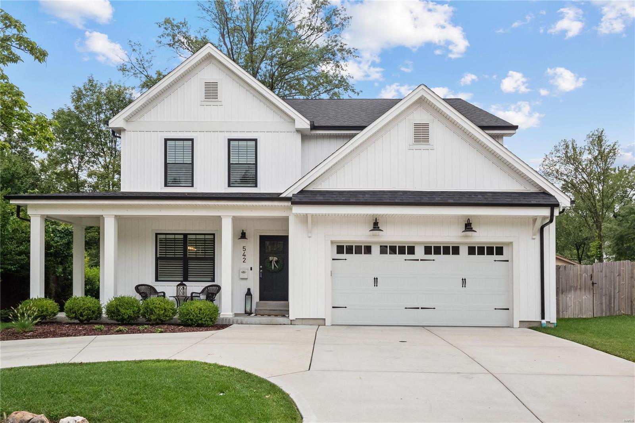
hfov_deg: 65.5
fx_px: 494
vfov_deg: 46.4
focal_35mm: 28
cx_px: 318
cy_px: 212
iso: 400
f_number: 8
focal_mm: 14
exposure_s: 1/2500
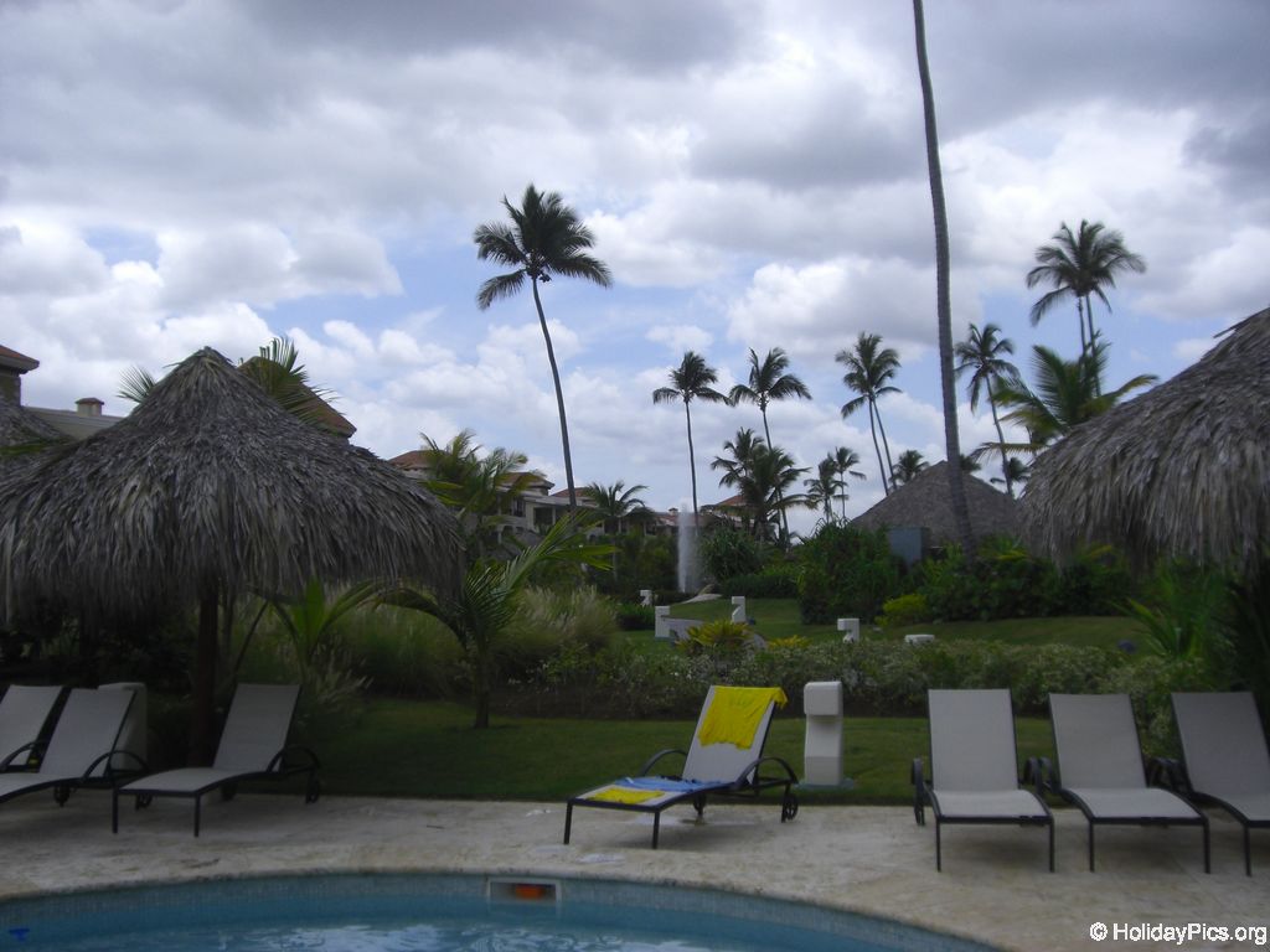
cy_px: 476
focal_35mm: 38
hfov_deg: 49.0
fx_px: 1394
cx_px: 635
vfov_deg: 37.7
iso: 64
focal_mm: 6.2
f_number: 8
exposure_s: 1/200
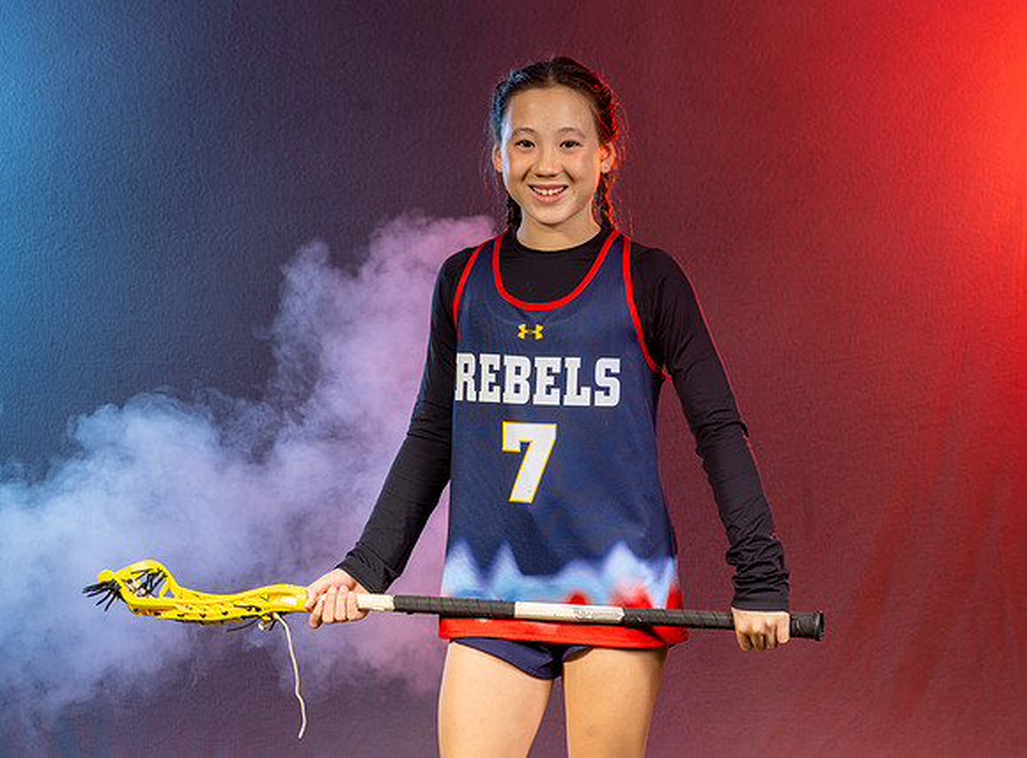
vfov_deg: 12.3
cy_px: 391
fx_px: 3506
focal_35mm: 119
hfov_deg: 16.7
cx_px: 600
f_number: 8
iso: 64
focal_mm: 97
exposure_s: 1/200
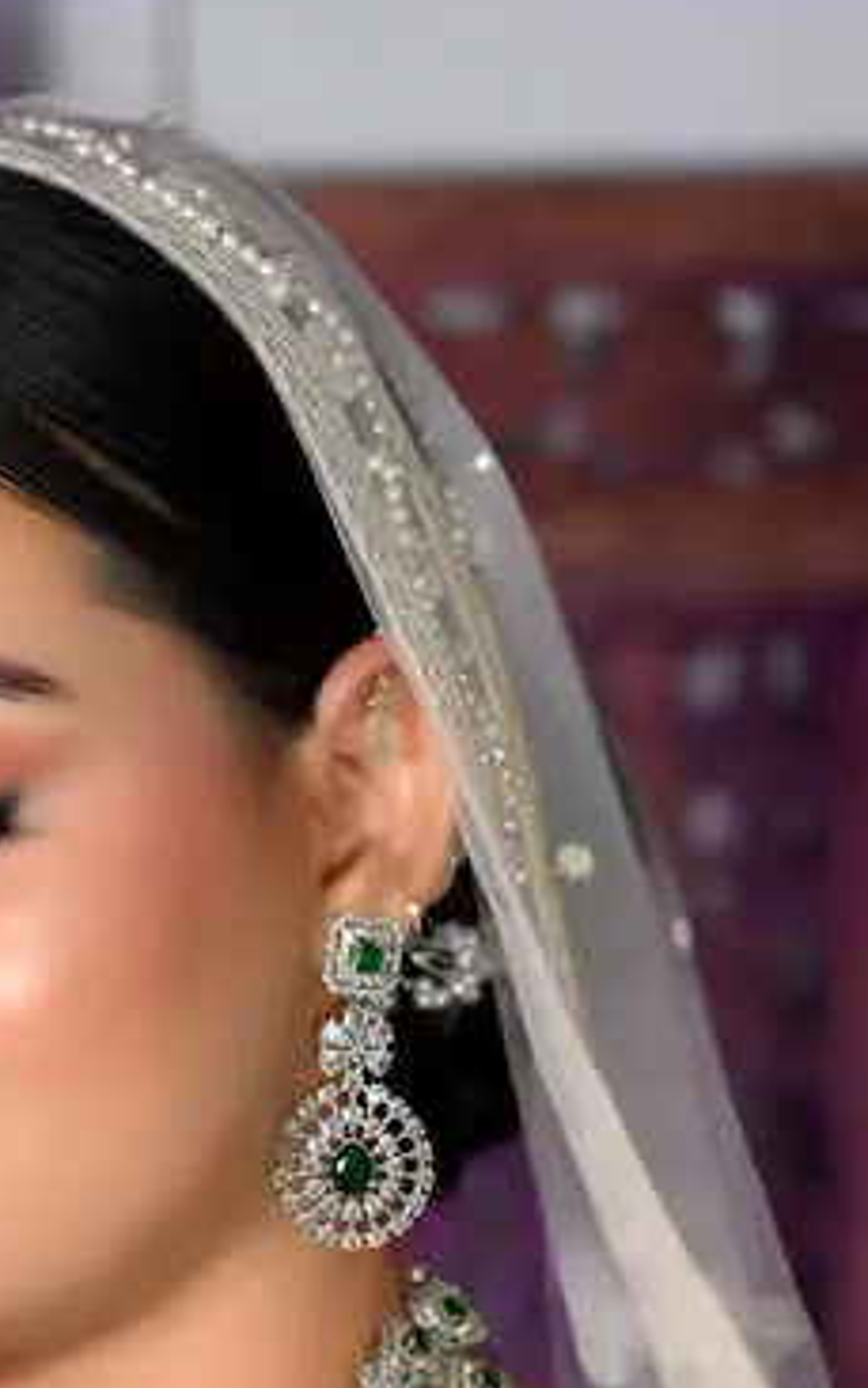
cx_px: -63
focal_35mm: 167
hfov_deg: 7.8
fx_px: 6316
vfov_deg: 12.4
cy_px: 1464
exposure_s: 1/800
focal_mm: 50
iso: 1250
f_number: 2.8
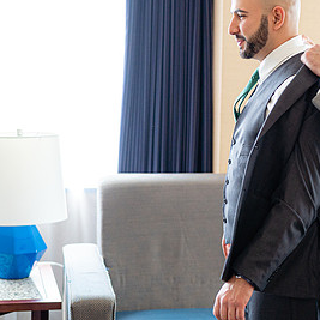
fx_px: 1035
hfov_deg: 17.4
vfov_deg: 17.6
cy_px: 136
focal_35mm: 99
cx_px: 273
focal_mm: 50
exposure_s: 1/160
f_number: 2
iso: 800
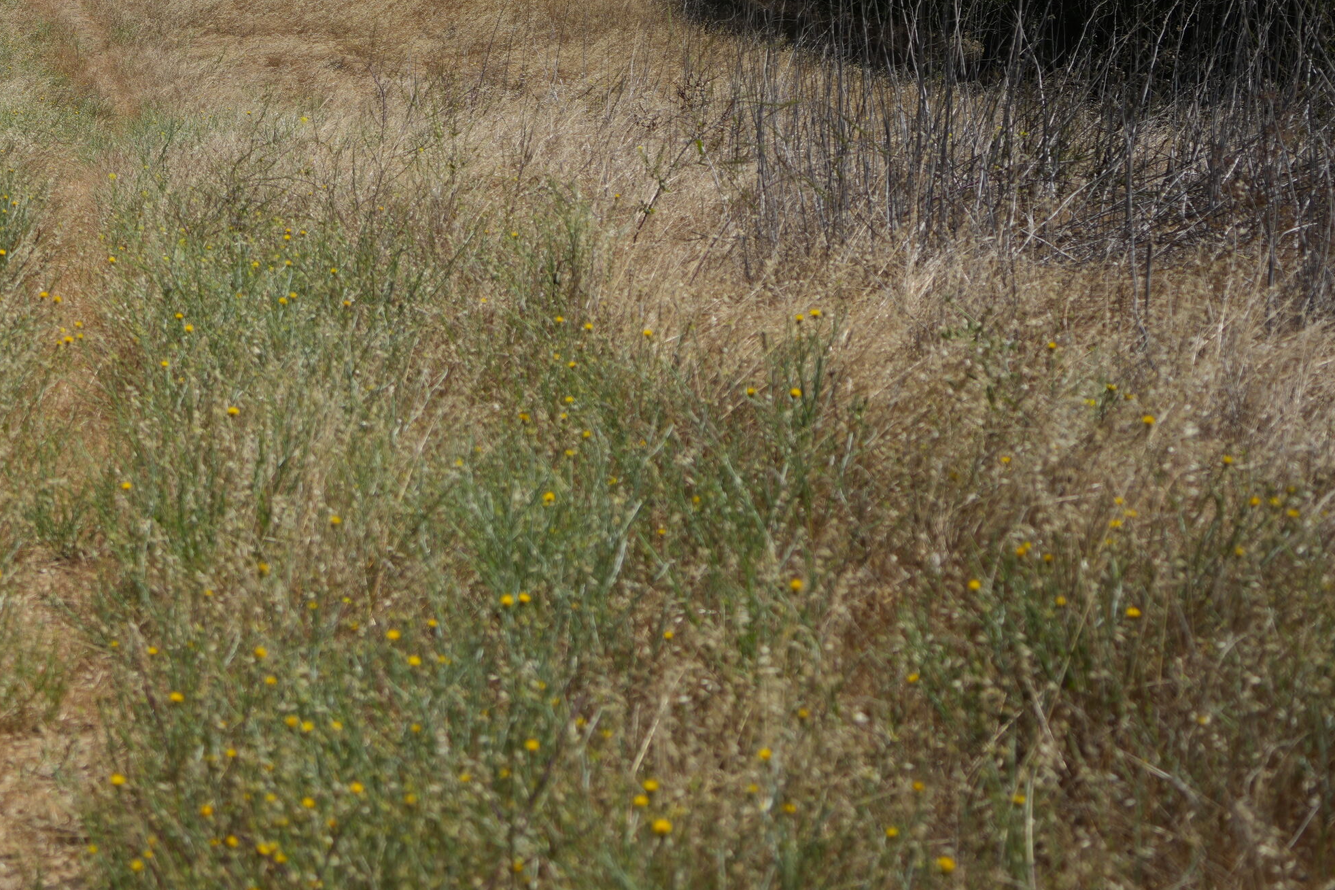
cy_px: -69
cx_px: 35
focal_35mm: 110
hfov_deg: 18.2
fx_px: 4079
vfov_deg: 12.3
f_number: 4.5
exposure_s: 1/1250
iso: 100
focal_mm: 50
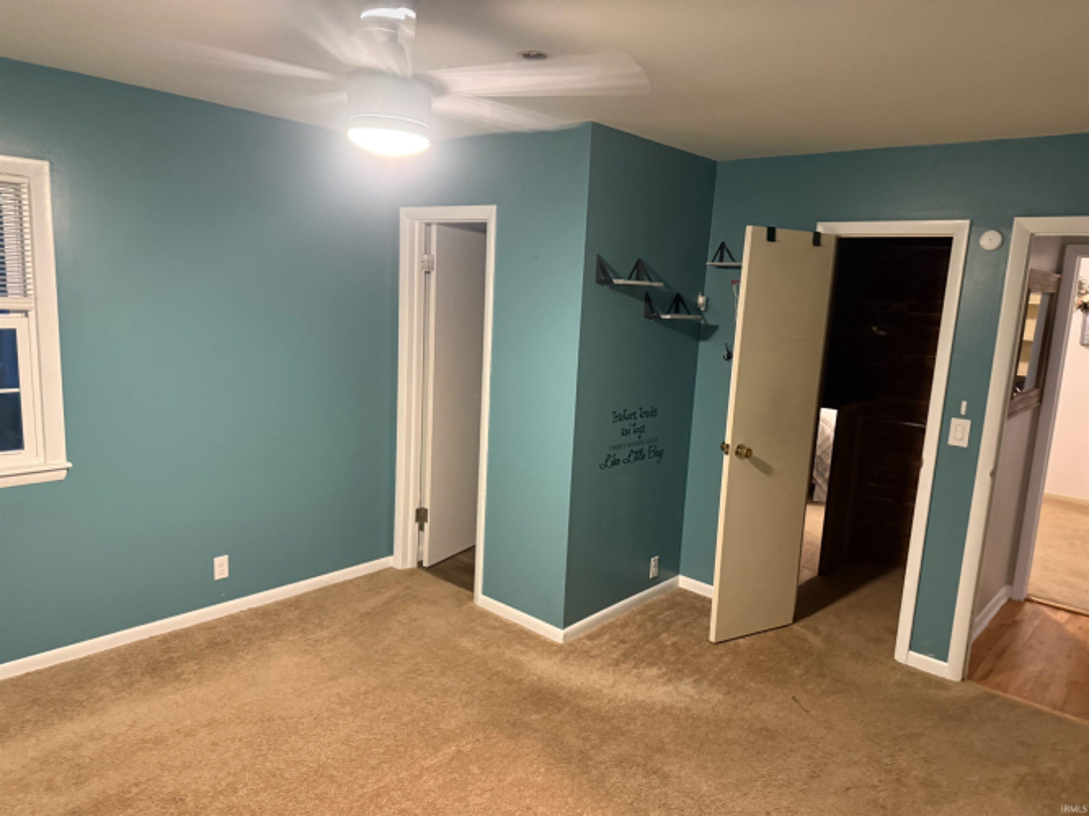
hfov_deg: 71.6
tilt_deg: -9.0
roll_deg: -2.9
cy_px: 408
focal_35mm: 24
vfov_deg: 56.8
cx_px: 544
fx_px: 755
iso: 640
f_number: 1.78
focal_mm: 6.76
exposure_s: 1/40
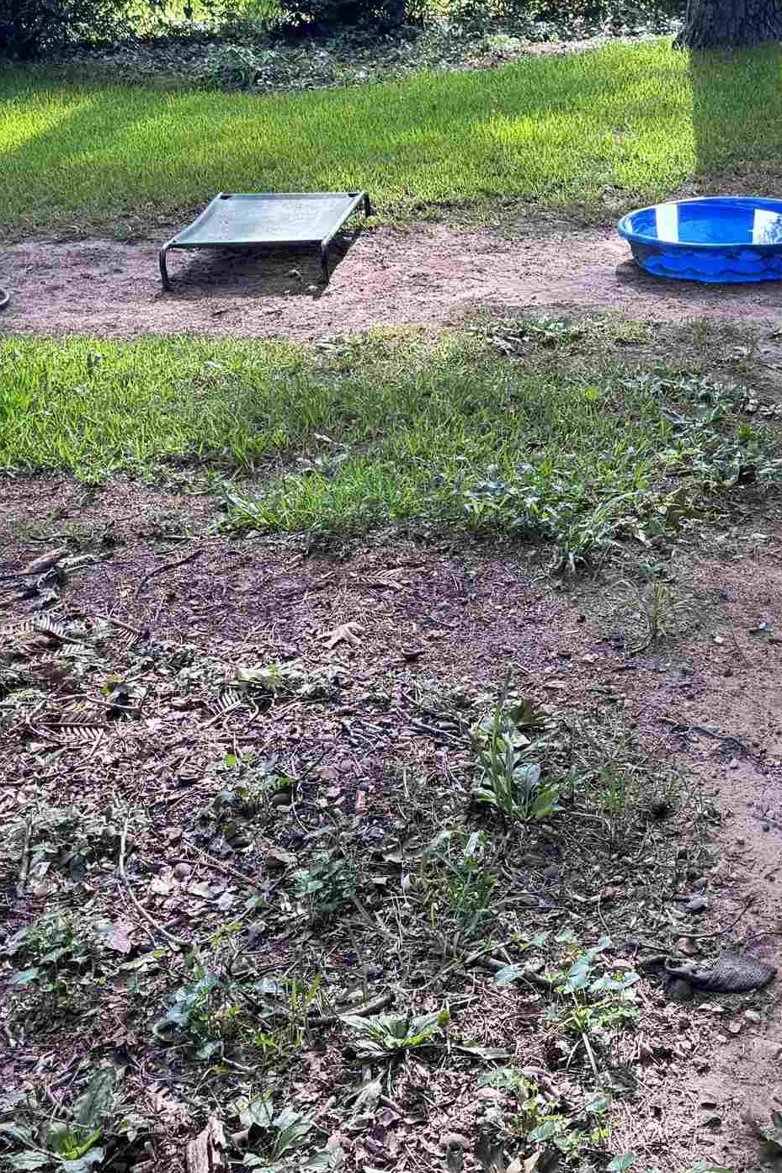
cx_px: 585
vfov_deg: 36.0
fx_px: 1792
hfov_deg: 24.3
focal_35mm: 55
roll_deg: -1.7
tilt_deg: -22.8
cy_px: 441
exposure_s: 1/390
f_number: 1.78
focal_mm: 6.76
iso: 80
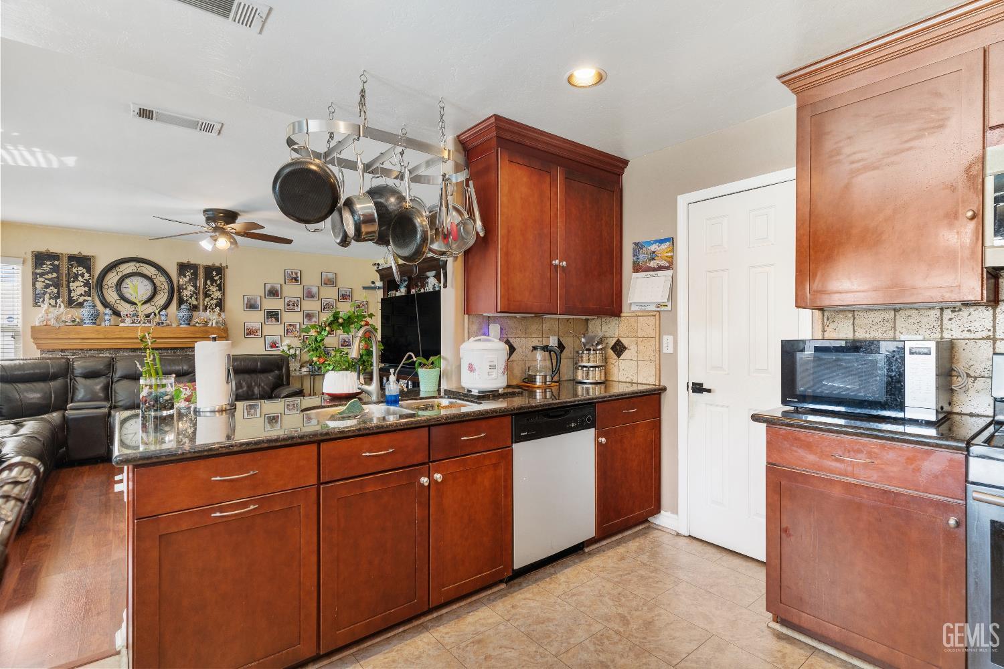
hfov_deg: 93.3
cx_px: 502
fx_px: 474
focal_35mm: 17
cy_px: 334
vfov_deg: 70.4
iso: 400
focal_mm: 17
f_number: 5.6
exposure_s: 1/1.25
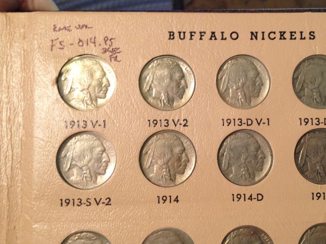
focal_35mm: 45
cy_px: 107
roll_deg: -0.8
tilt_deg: -37.1
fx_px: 424
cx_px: 206
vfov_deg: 32.1
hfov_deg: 41.7
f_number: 2.4
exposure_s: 1/20
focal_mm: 4.28
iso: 160
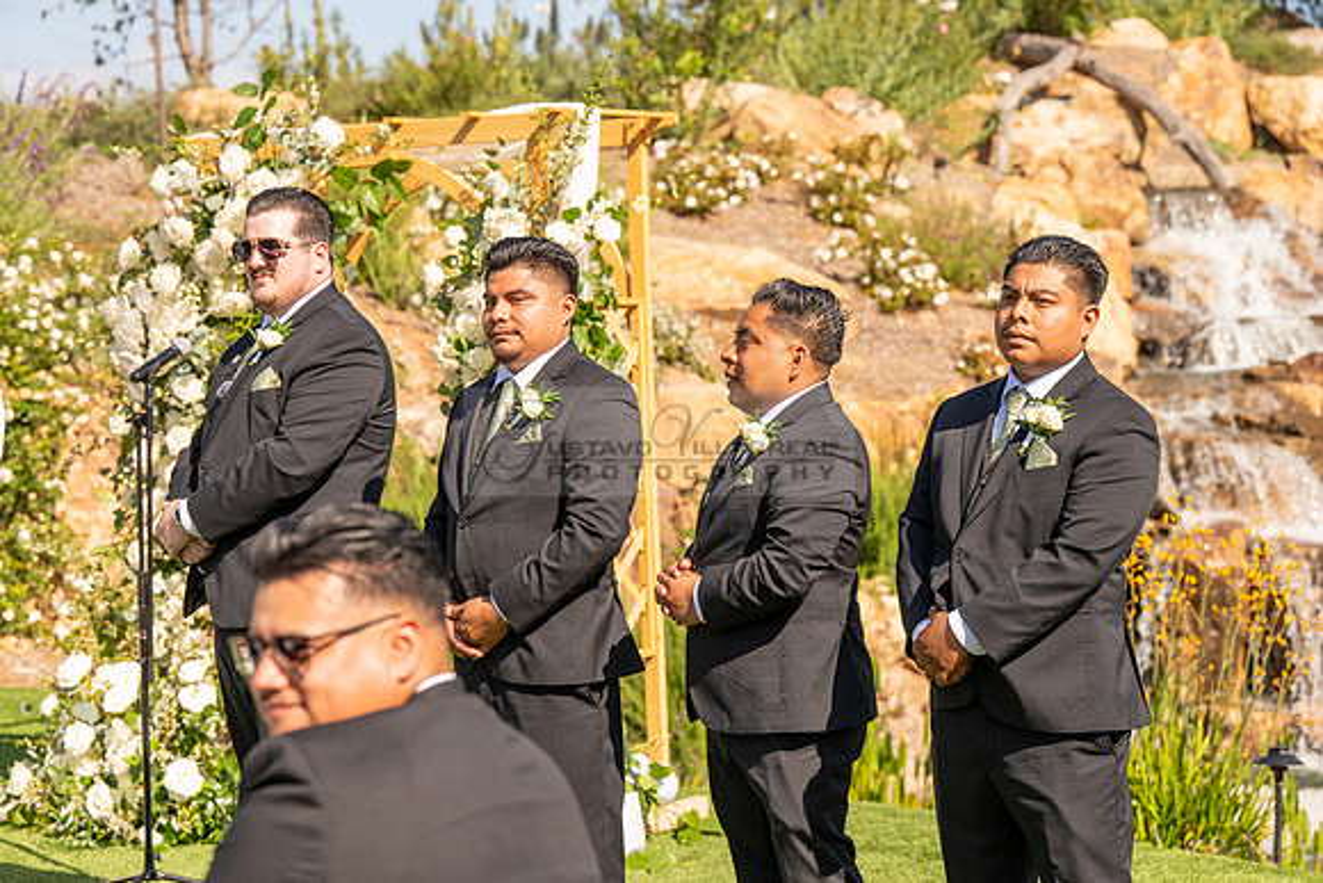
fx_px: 3014
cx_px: 662
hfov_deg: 24.8
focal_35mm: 82
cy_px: 442
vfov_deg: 16.7
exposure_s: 1/1600
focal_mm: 82
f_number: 4.5
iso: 200
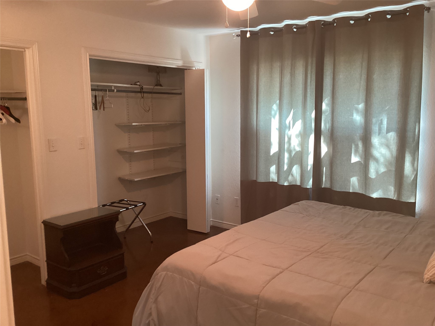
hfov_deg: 58.4
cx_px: 218
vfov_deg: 45.4
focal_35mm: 31
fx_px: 390
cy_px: 163
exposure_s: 1/40
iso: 320
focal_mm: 3.3
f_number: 2.4
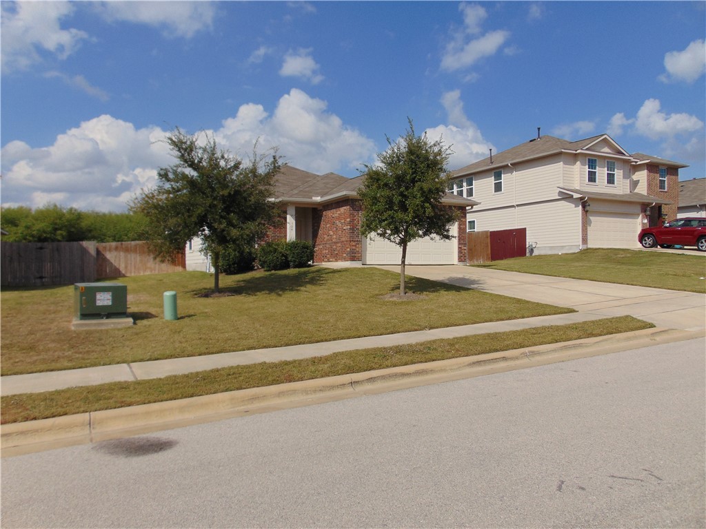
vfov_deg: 54.9
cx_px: 353
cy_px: 264
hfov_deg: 69.4
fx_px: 510
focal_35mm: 25
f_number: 7.7
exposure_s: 1/500
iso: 80
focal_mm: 4.5
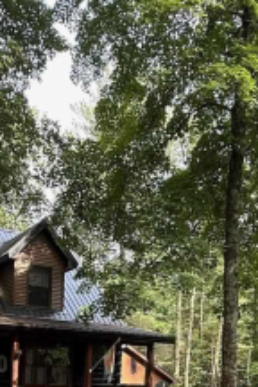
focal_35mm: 45
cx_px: 28
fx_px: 484
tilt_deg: -4.1
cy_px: 421
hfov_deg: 28.7
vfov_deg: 37.0
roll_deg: -1.4
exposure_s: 1/120
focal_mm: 2.22
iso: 50
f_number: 2.2
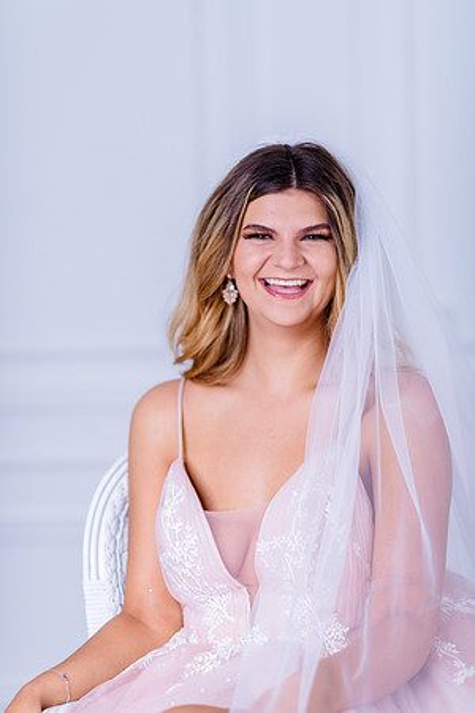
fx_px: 2078
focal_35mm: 105
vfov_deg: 19.5
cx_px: 238
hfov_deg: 13.0
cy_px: 356
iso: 125
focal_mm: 105
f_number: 2
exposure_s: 1/320
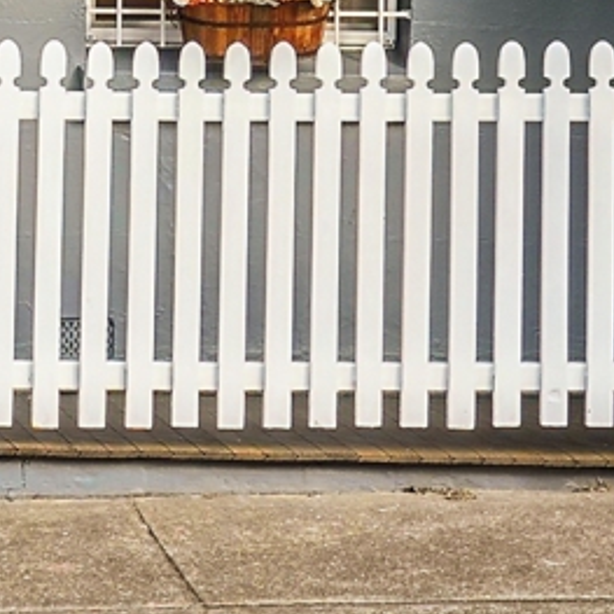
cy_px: -523
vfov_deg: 7.3
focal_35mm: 233
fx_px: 4676
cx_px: -570
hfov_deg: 7.3
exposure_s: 1/1250
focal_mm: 45
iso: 800
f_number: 11
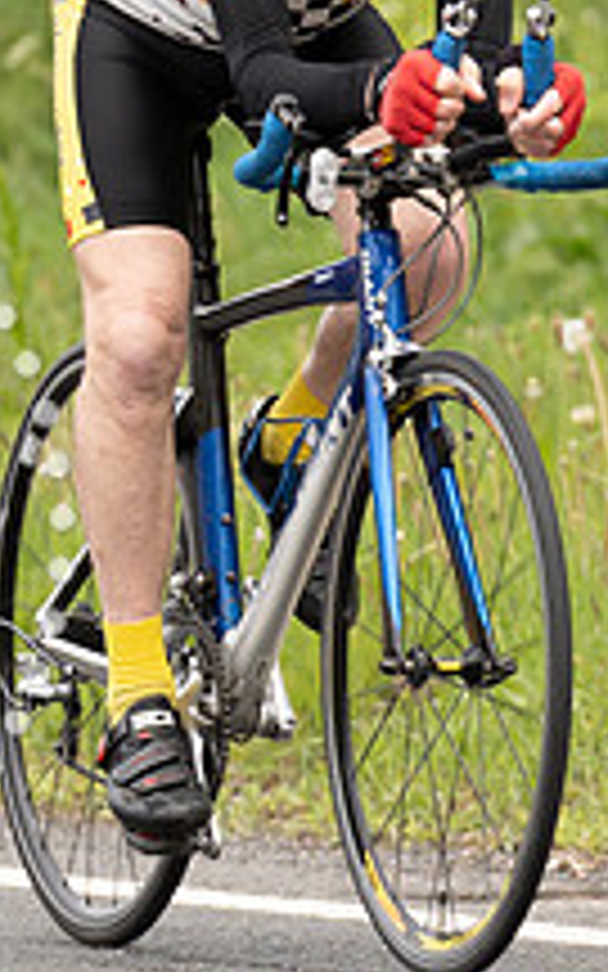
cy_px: -22
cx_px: 259
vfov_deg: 2.1
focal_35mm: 995
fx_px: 26379
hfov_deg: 1.3
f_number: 3.5
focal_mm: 200
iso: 250
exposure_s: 1/1000
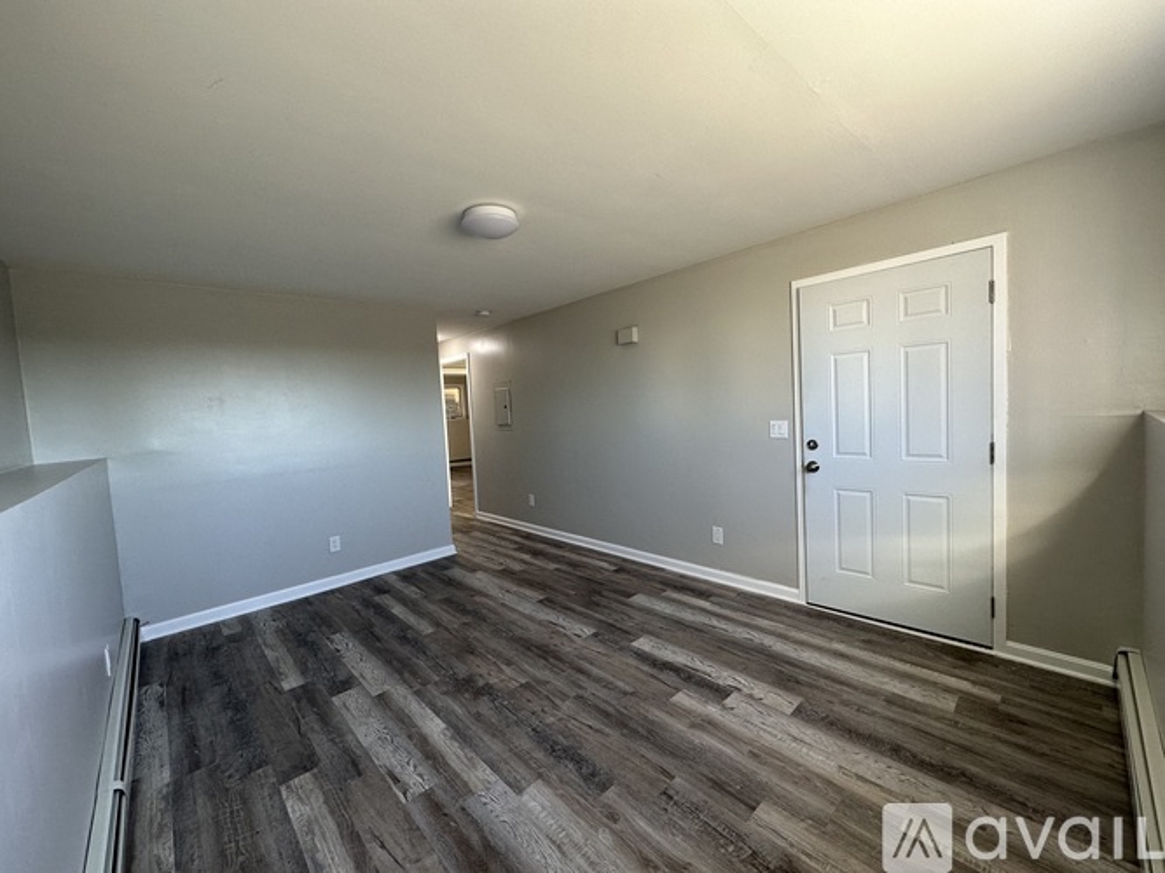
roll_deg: +3.2
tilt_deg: -3.7
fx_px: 471
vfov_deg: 85.7
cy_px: 436
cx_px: 582
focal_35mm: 14
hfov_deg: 102.1
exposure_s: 1/120
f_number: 2.2
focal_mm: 2.22
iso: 125
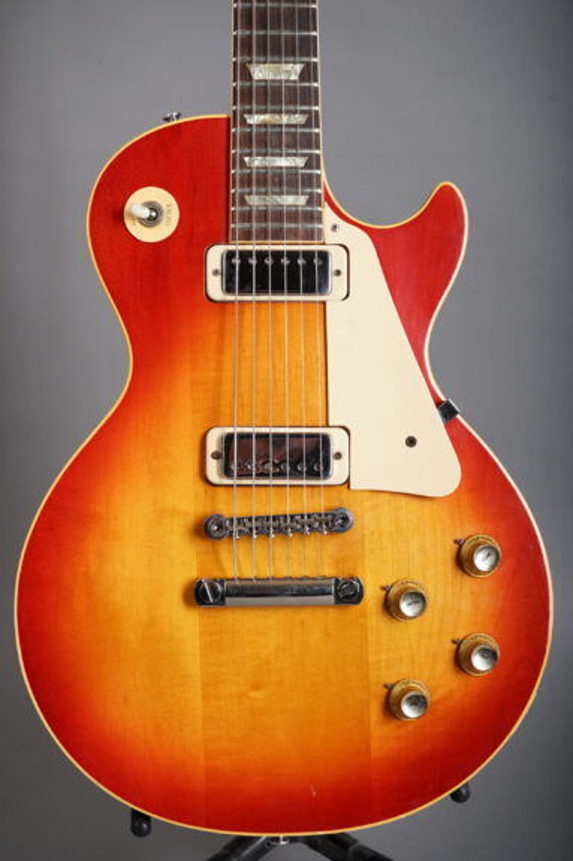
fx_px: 1387
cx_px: 286
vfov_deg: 34.5
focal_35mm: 58
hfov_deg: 23.3
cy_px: 430
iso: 160
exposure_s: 1/160
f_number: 8
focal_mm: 58
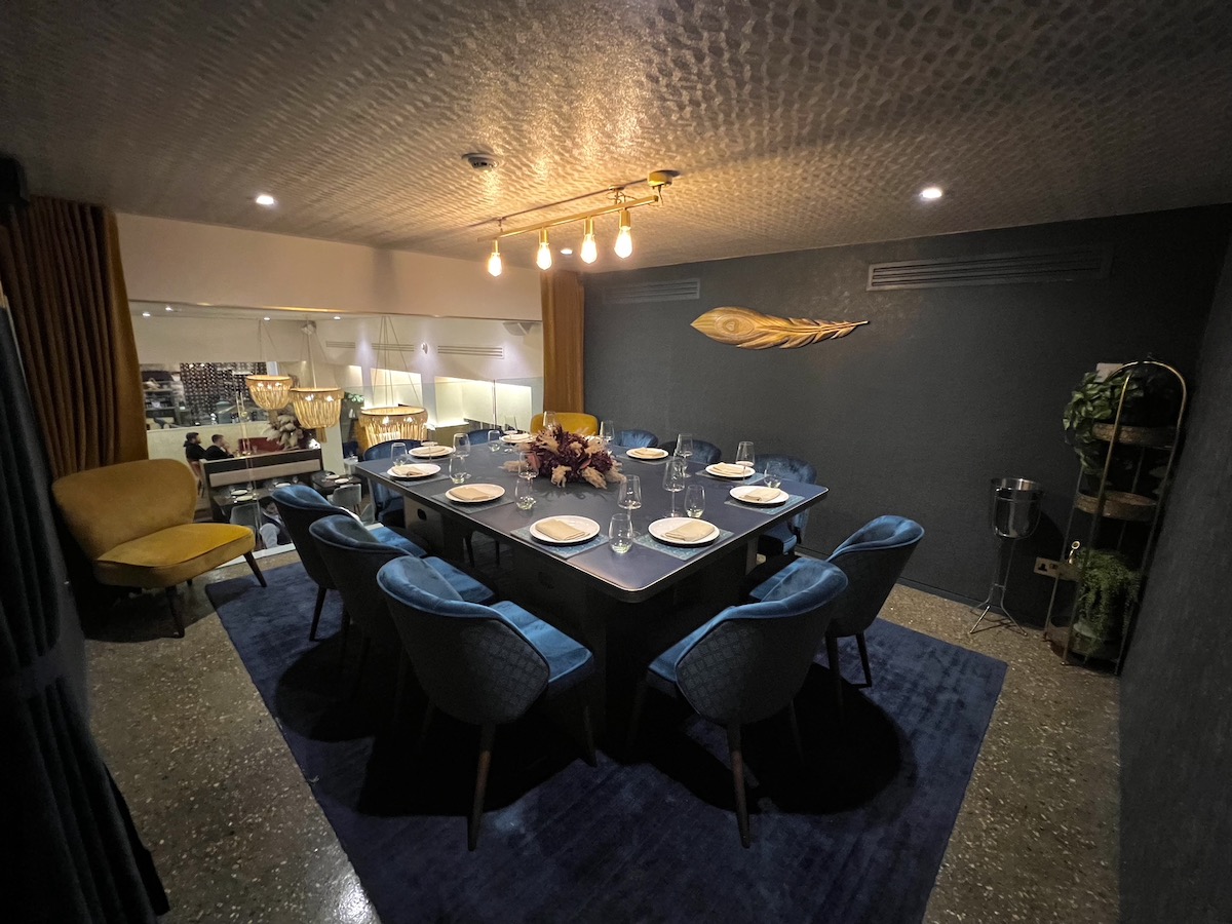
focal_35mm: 13
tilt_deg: -13.8
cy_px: 462
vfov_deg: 89.9
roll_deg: -2.3
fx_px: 463
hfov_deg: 106.2
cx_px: 616
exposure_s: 1/33
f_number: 1.8
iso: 1000
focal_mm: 1.57
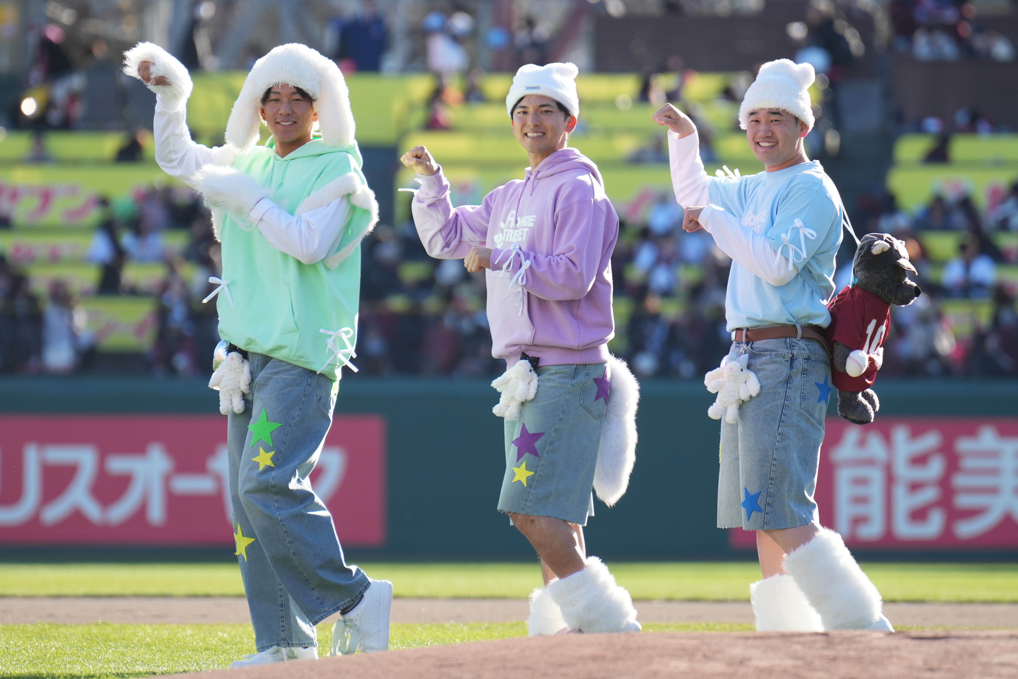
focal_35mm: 420
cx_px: 509
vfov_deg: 3.3
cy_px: 340
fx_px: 11876
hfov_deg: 4.9
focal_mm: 280
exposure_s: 1/1000
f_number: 4
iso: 400
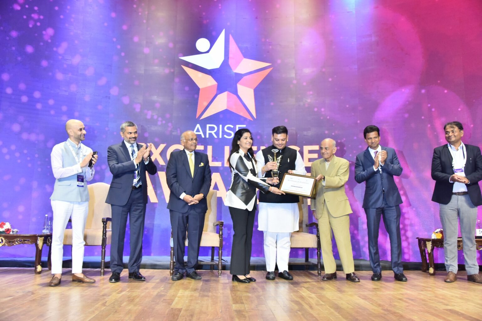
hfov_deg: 60.3
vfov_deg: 42.3
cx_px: 241
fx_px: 415
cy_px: 160
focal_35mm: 31
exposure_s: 1/100
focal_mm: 31
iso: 1600
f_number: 5
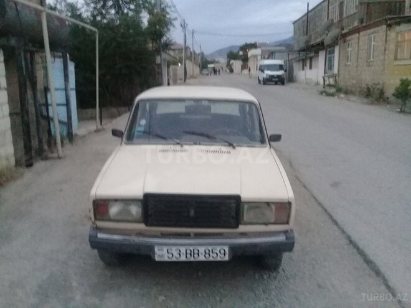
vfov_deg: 45.4
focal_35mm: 31
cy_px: 154
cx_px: 206
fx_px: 368
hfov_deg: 58.4
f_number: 2.2
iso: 500
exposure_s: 1/17
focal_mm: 3.3
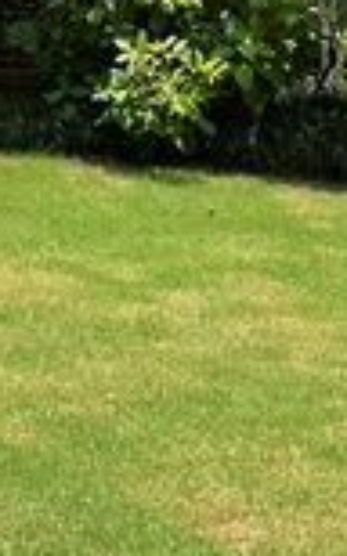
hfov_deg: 10.5
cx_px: -448
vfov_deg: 17.0
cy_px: -291
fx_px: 1668
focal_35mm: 110
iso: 80
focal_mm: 6.76
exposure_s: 1/1923
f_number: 1.78
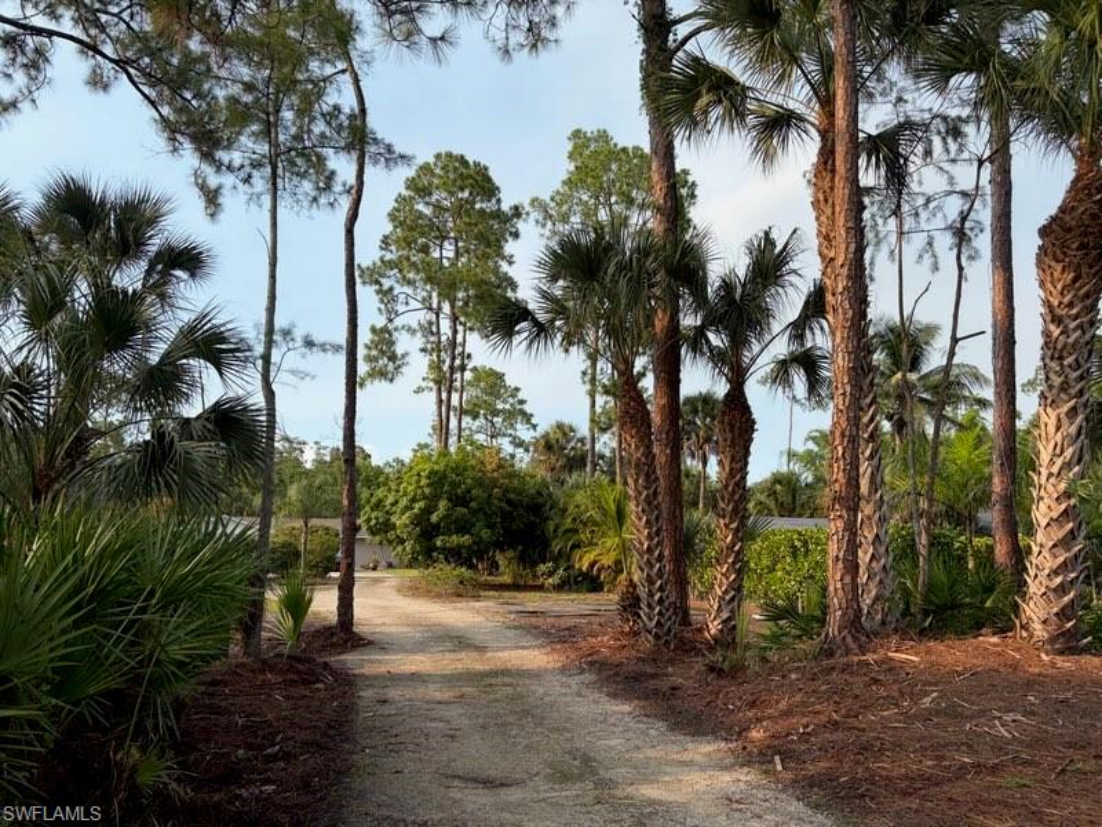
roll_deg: +0.2
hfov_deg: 67.3
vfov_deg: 53.1
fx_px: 828
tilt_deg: +8.7
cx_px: 551
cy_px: 414
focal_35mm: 26
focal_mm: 5.96
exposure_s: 1/1706
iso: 50
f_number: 1.6
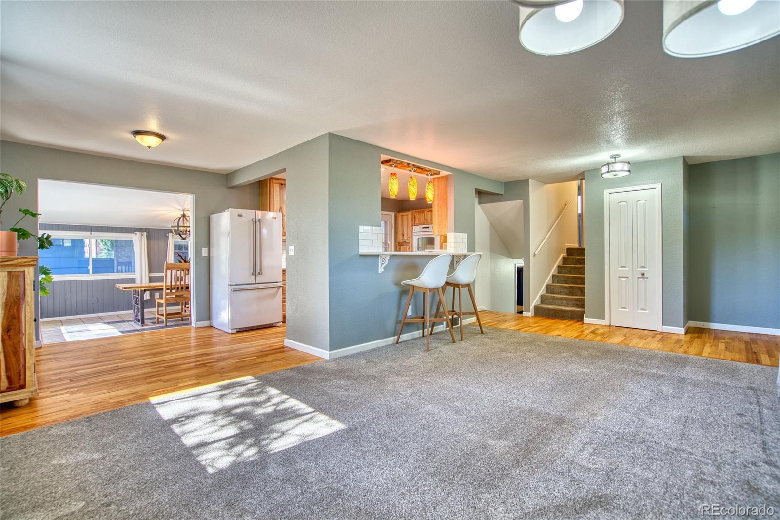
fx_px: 347
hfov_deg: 96.7
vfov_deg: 73.7
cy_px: 260
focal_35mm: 16
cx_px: 390
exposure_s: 1/80
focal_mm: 16
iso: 500
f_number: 4
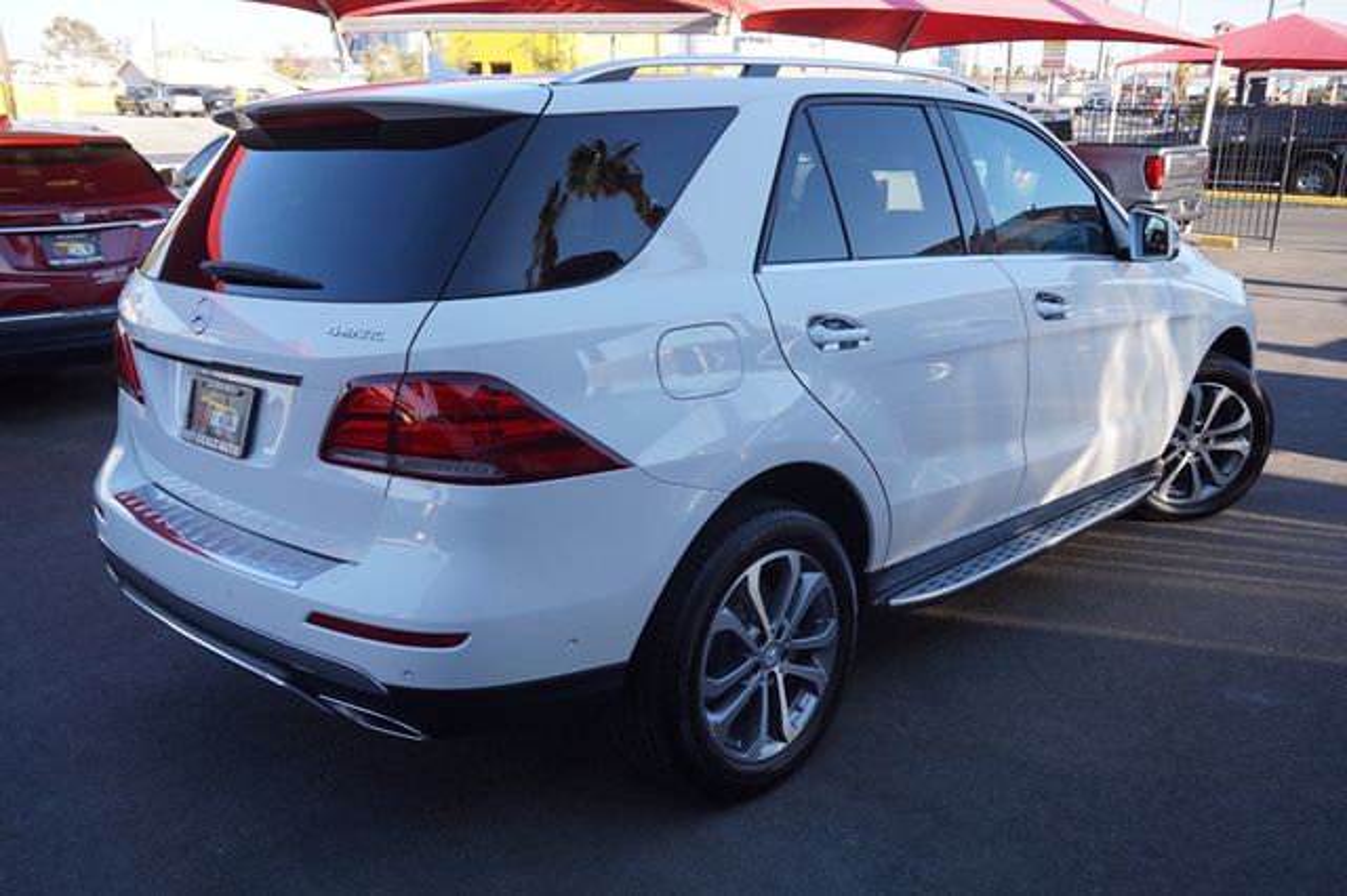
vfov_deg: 41.7
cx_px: 674
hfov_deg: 59.5
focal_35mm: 32
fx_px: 1178
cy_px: 448
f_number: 7.1
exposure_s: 1/100
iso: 100
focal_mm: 21
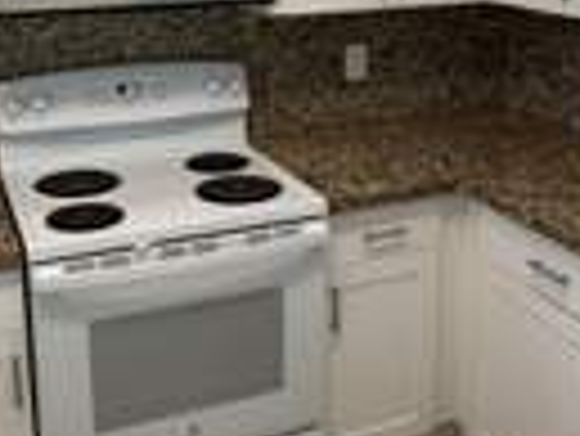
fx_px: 872
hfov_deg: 36.8
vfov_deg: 27.5
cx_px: 274
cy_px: 90
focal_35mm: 52
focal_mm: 2.22
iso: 250
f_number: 2.2
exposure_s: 1/120
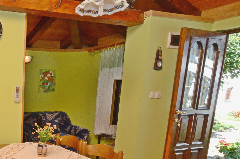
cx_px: -16
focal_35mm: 33
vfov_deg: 37.8
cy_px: 135
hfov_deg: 45.2
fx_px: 220
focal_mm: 10
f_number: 9
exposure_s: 1/160
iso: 1600
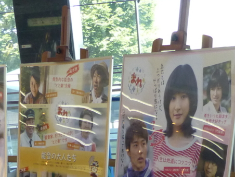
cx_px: 137
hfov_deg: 23.0
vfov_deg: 15.9
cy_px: 265
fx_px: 577
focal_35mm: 85
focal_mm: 4.3
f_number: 3.3
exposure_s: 1/60
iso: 160
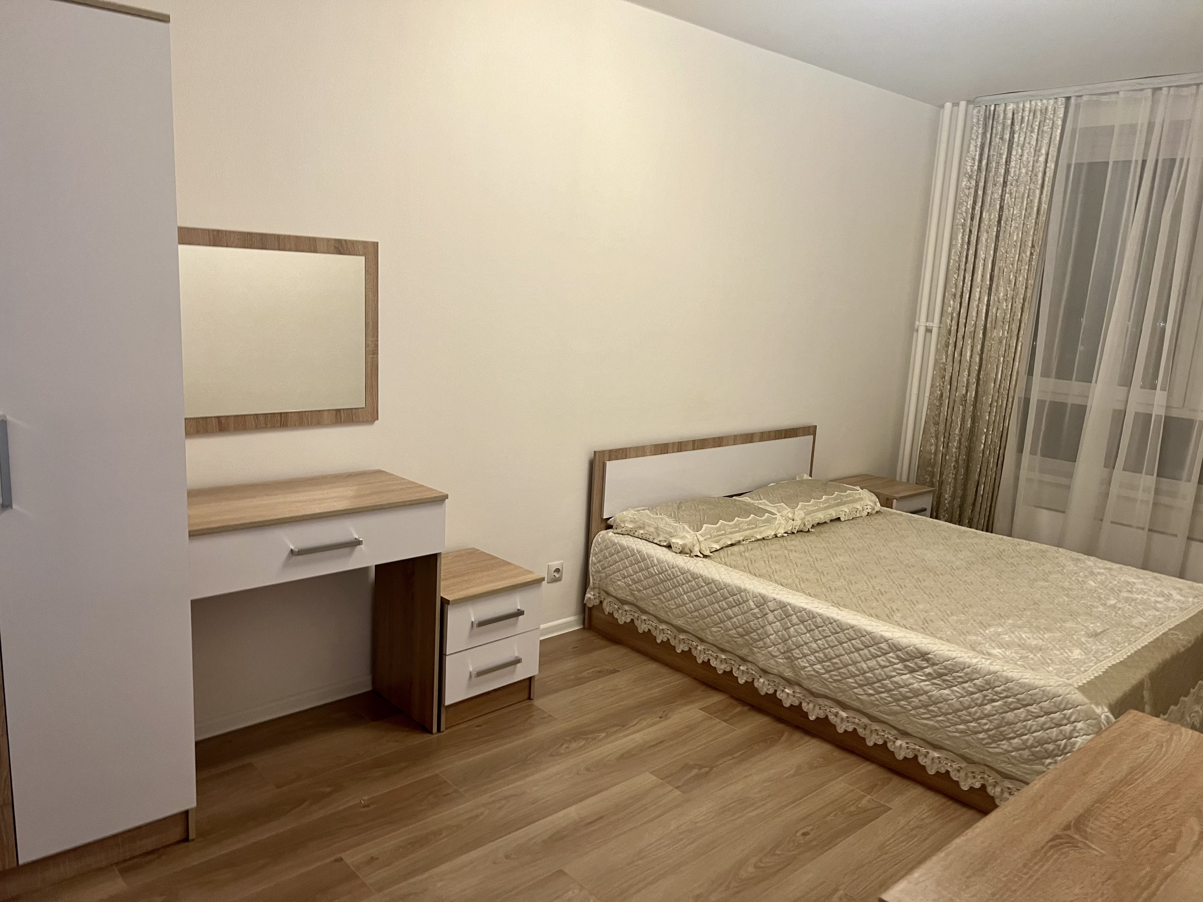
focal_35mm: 26
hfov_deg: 67.3
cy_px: 451
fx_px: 904
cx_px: 602
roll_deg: -3.3
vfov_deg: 53.1
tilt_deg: -9.4
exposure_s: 1/50
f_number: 1.5
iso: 100
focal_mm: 5.7
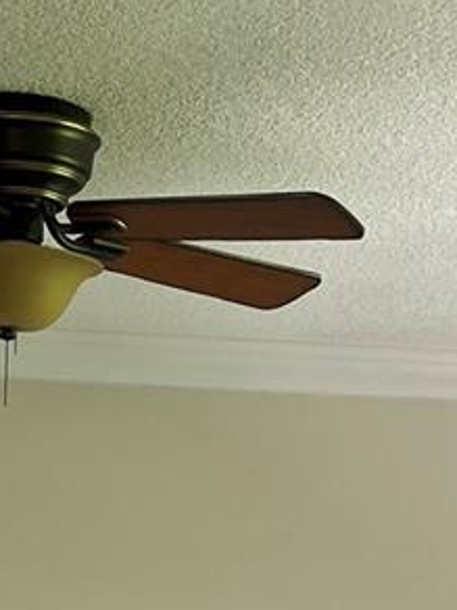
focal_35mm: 107
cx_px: 48
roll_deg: -2.0
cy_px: 915
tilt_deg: -5.5
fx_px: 1883
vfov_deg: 16.7
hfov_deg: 13.7
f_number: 1.5
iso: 100
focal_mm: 5.7
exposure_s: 1/120
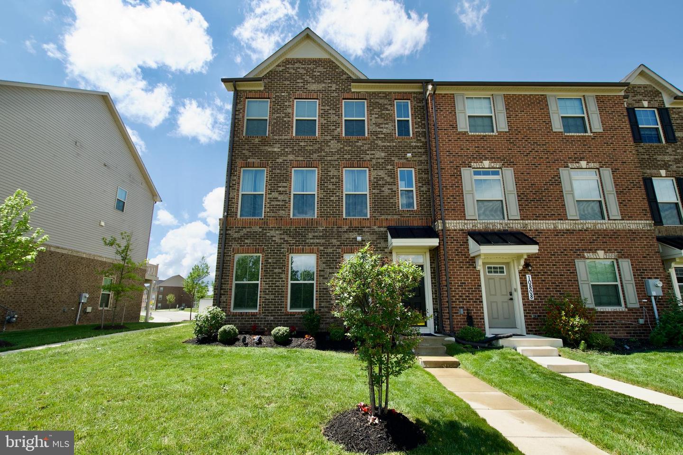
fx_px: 285
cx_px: 342
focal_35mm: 15
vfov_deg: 77.3
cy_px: 228
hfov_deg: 100.4
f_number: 7.1
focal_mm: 10
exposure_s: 1/1000
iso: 400
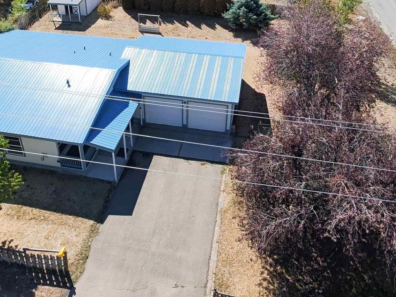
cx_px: 171
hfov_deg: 52.5
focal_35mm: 35
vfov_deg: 39.9
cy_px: 84
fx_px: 400
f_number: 2.55
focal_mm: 16
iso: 102
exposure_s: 1/1385
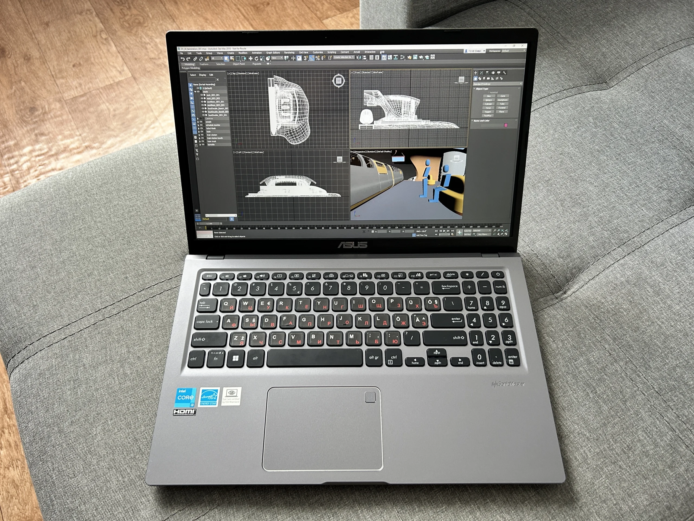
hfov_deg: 67.3
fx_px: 521
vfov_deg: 53.1
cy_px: 260
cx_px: 347
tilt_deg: -59.2
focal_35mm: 26
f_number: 1.5
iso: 125
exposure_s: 1/107
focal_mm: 5.7
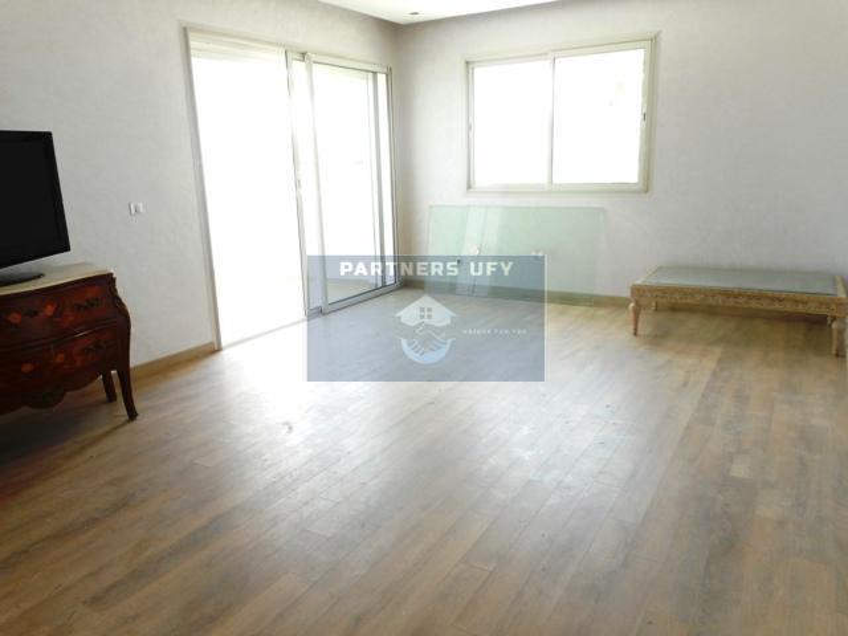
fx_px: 612
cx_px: 424
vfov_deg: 54.9
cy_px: 318
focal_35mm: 25
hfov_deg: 69.4
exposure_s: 1/30
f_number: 3.7
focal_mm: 4.5
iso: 160
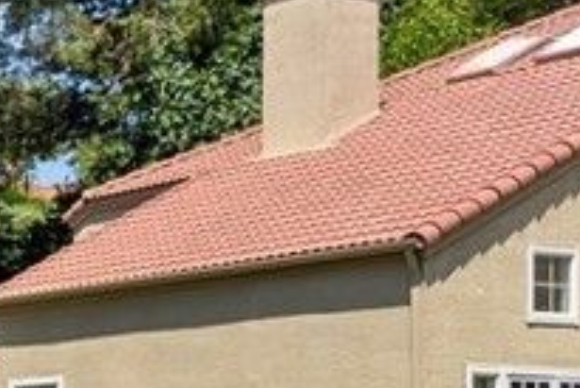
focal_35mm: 105
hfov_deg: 14.2
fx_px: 1693
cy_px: 477
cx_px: -758
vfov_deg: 12.7
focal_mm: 21
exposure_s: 1/200
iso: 320
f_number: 9
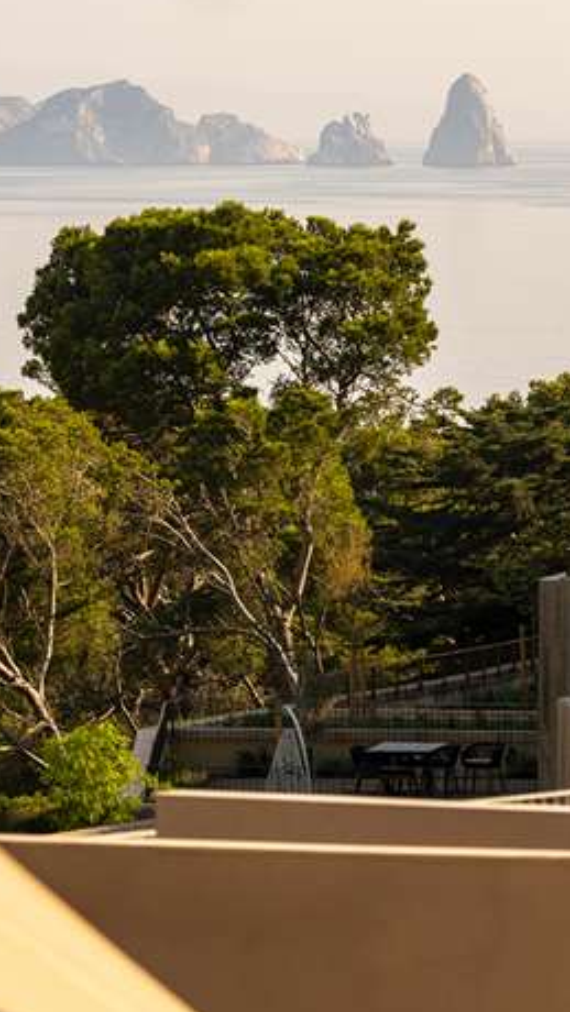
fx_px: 10015
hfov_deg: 3.3
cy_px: 297
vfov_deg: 5.8
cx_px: 34
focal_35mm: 373
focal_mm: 160
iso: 100
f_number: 6.3
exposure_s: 1/500
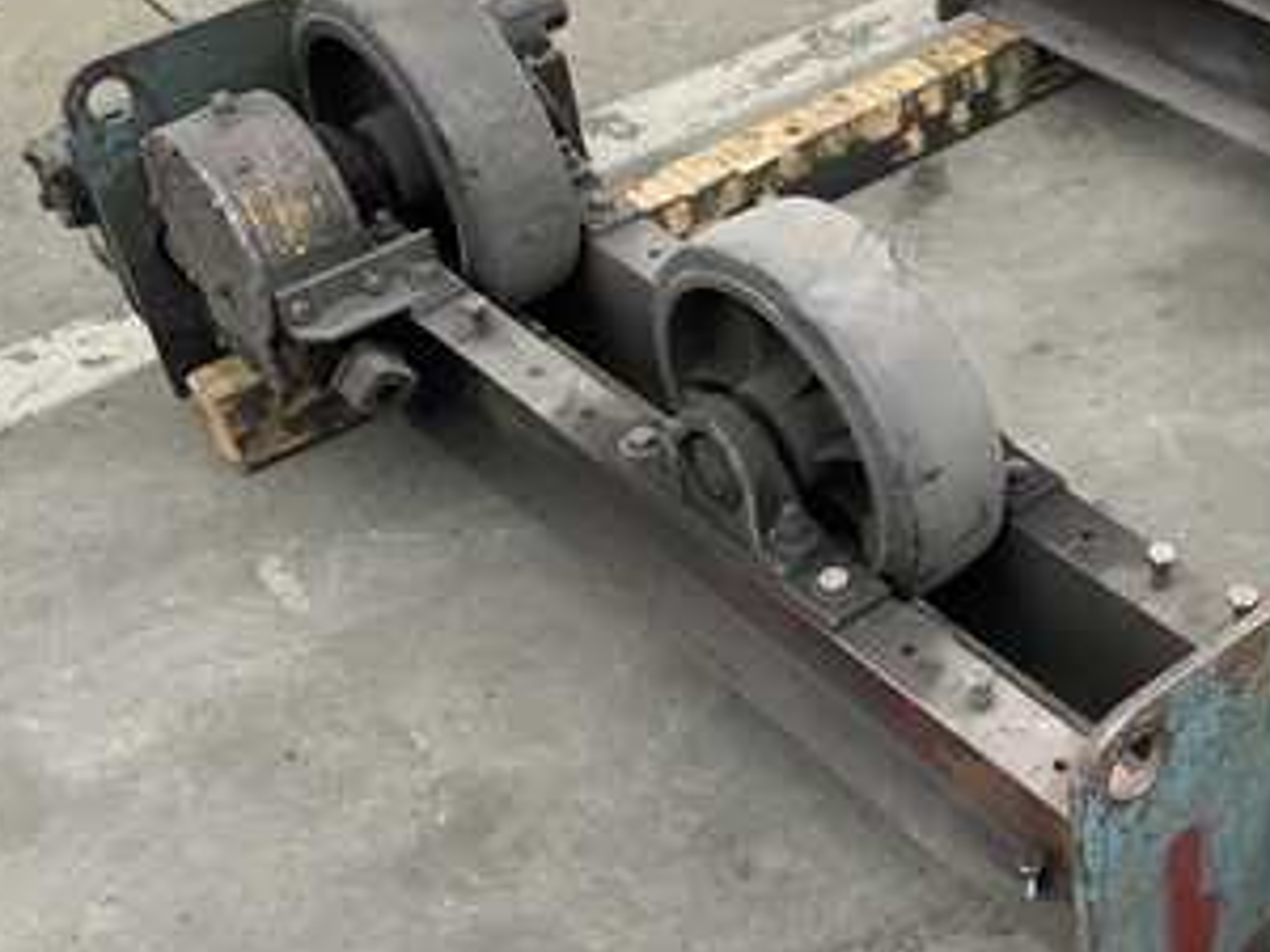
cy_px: 567
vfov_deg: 25.2
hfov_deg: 31.9
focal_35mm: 58
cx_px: 1105
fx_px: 2128
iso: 16
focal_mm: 3
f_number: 1.8
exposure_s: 1/450
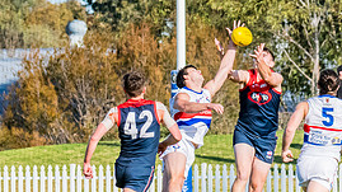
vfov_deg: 1.5
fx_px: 7568
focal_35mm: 835
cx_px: 190
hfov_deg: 2.6
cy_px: 105
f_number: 10
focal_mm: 210
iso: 800
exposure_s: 1/1600
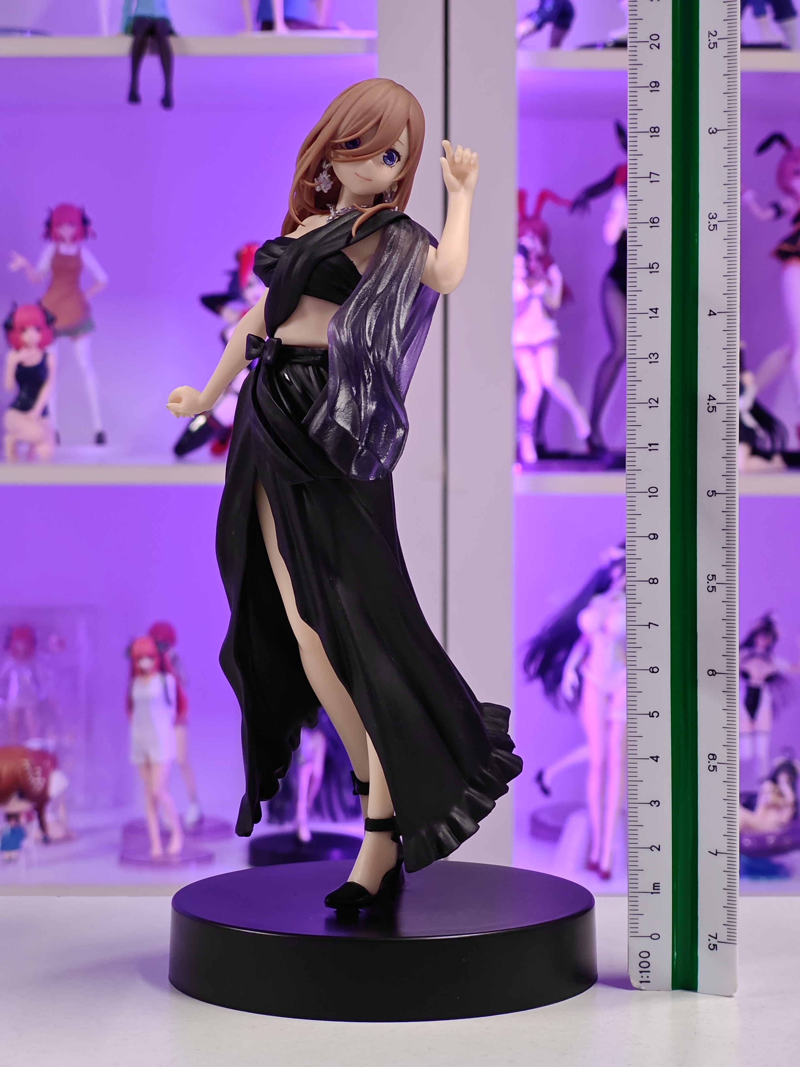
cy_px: 534
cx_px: 400
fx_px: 2465
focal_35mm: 80
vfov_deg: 24.4
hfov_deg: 18.4
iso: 1000
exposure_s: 1/25
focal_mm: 7.48
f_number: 2.4
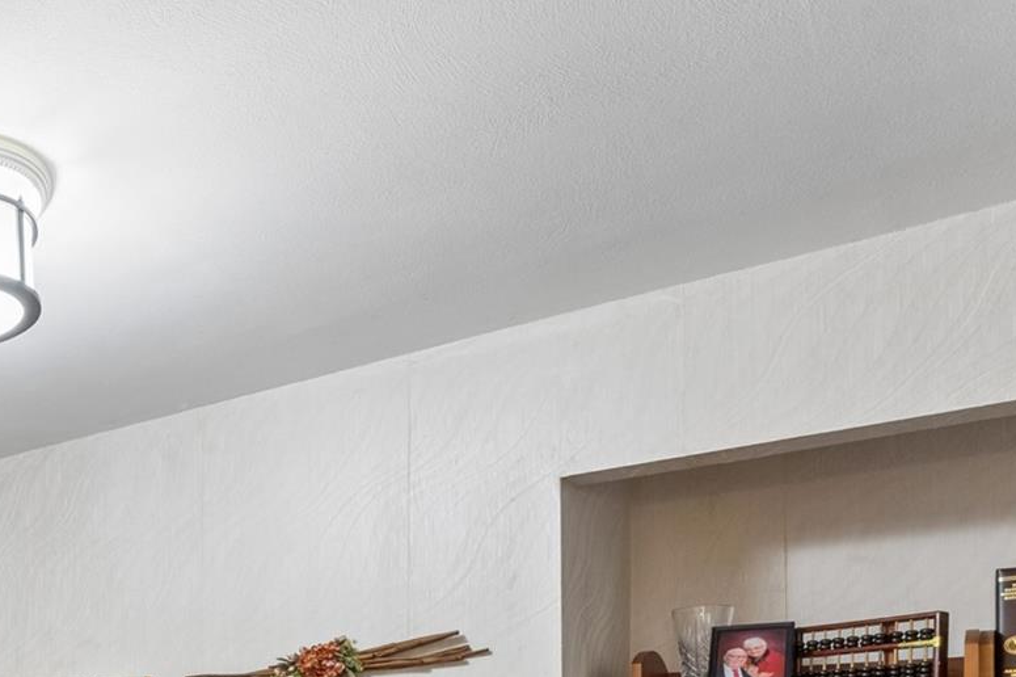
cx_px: -185
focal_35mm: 37
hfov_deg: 39.0
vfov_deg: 31.1
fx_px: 1044
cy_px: 780
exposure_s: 1/10
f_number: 13
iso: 400
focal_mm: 14
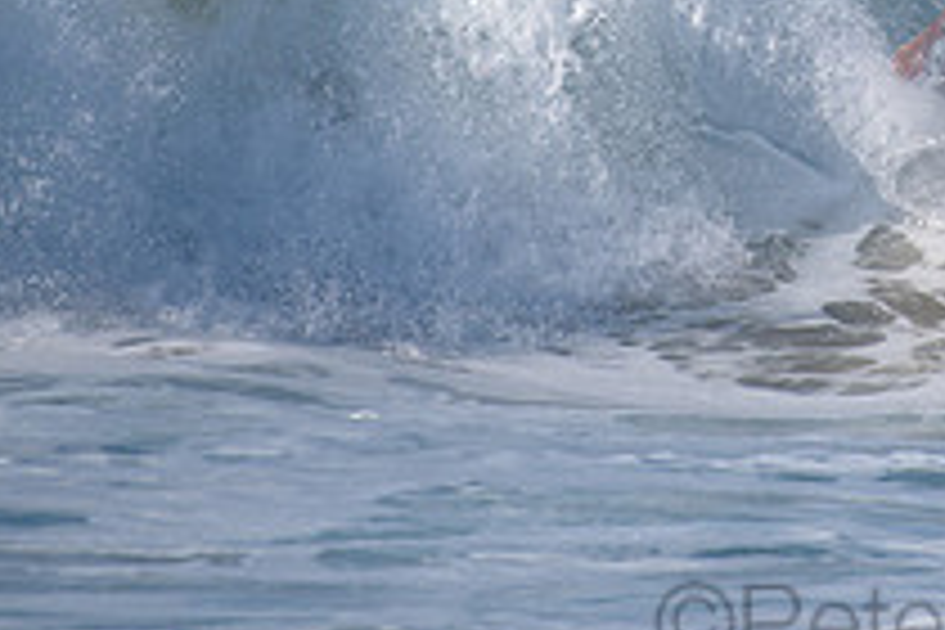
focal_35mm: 1384
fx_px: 36327
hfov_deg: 1.5
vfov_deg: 1.0
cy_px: -124
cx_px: 1004
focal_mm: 500
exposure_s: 1/2000
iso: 180
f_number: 5.6
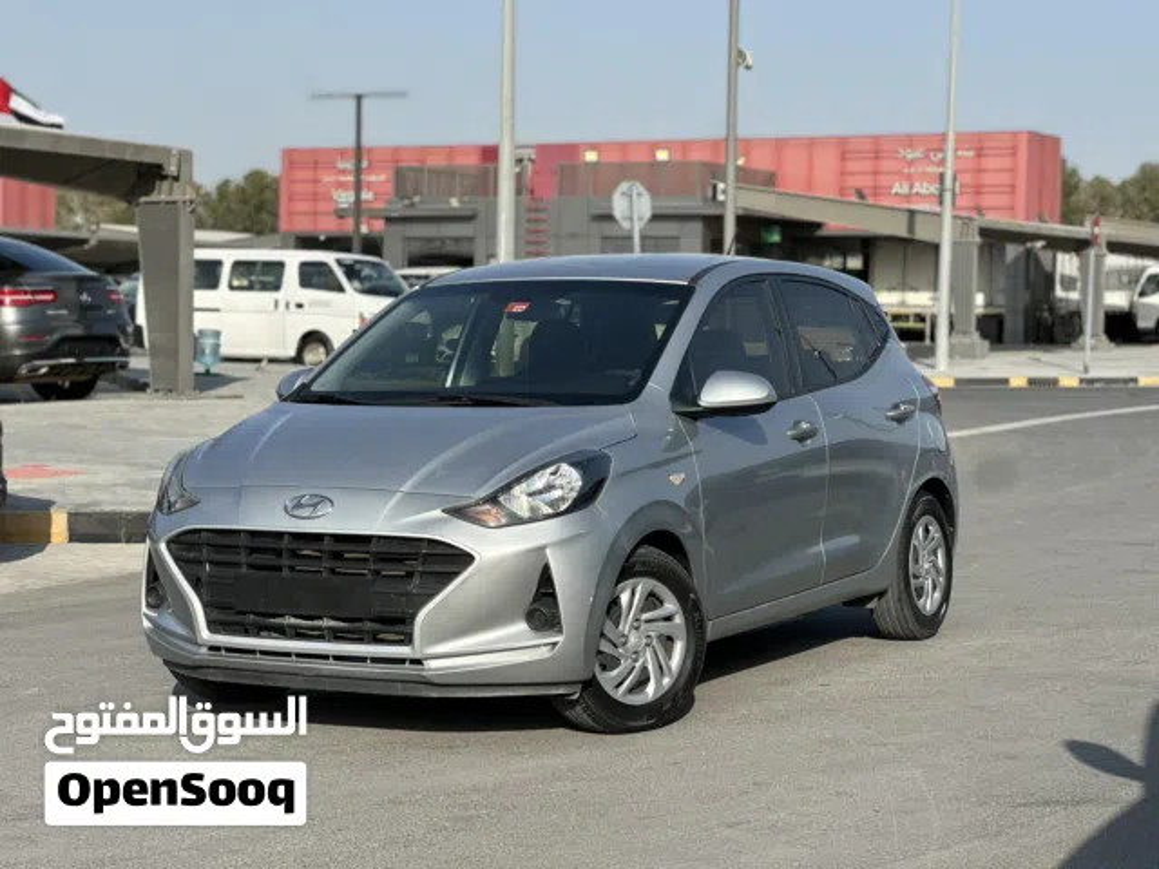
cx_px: 580
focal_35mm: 77
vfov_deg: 19.1
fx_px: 2578
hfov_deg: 25.3
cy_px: 434
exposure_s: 1/626
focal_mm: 9
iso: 32
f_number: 2.8
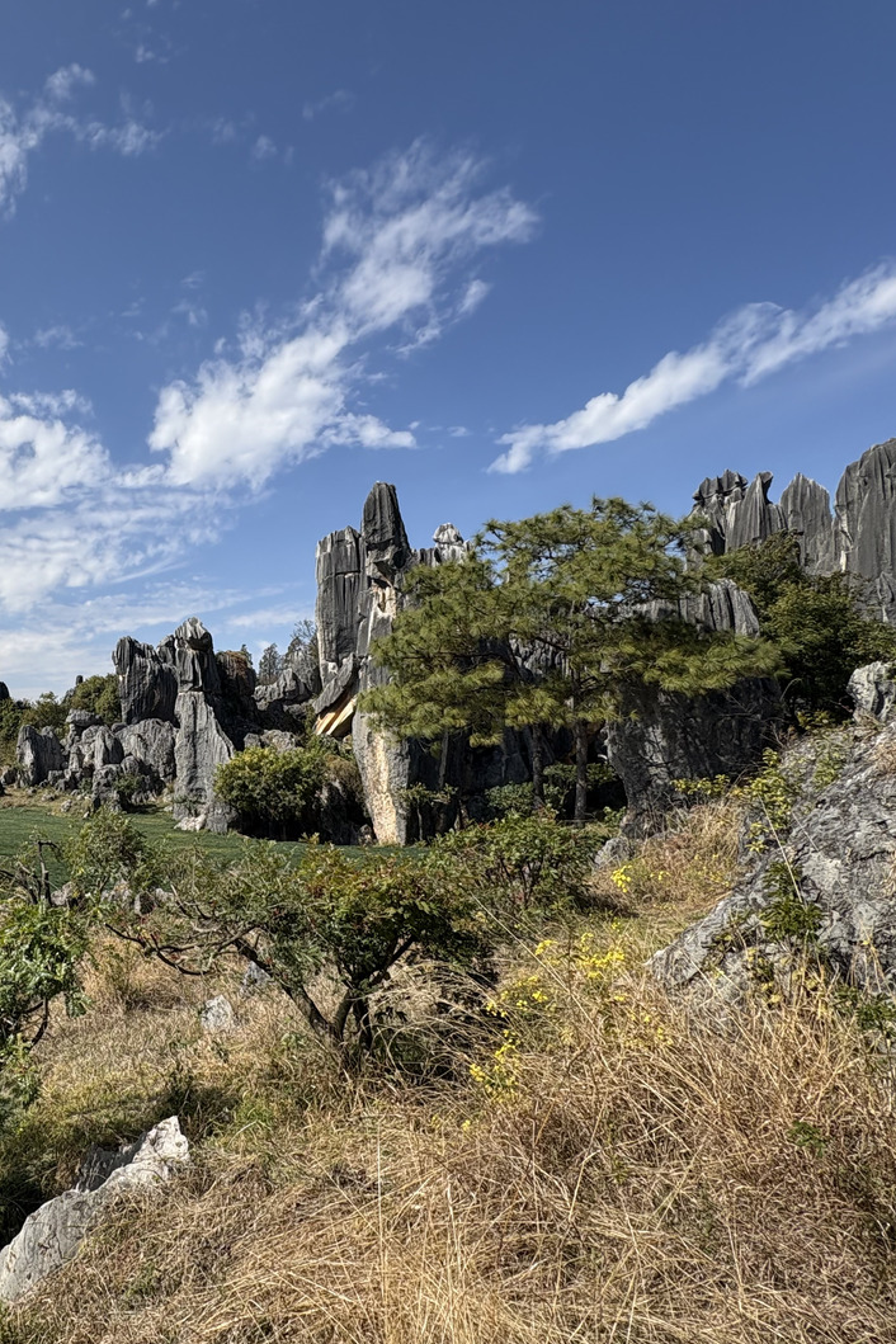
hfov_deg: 50.8
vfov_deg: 78.5
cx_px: 91
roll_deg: -0.3
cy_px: 701
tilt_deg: +3.4
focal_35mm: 22
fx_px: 821
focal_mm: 2.22
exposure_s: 1/2342
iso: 50
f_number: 2.2
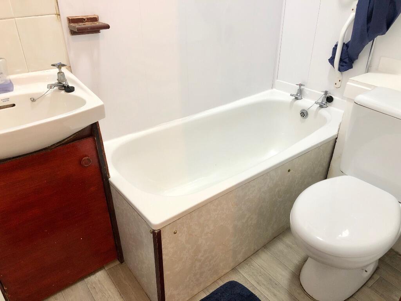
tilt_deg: -28.7
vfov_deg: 49.7
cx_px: 200
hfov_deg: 63.4
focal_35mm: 28
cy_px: 150
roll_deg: +0.5
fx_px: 324
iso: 50
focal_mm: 4
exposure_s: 1/17
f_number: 1.8
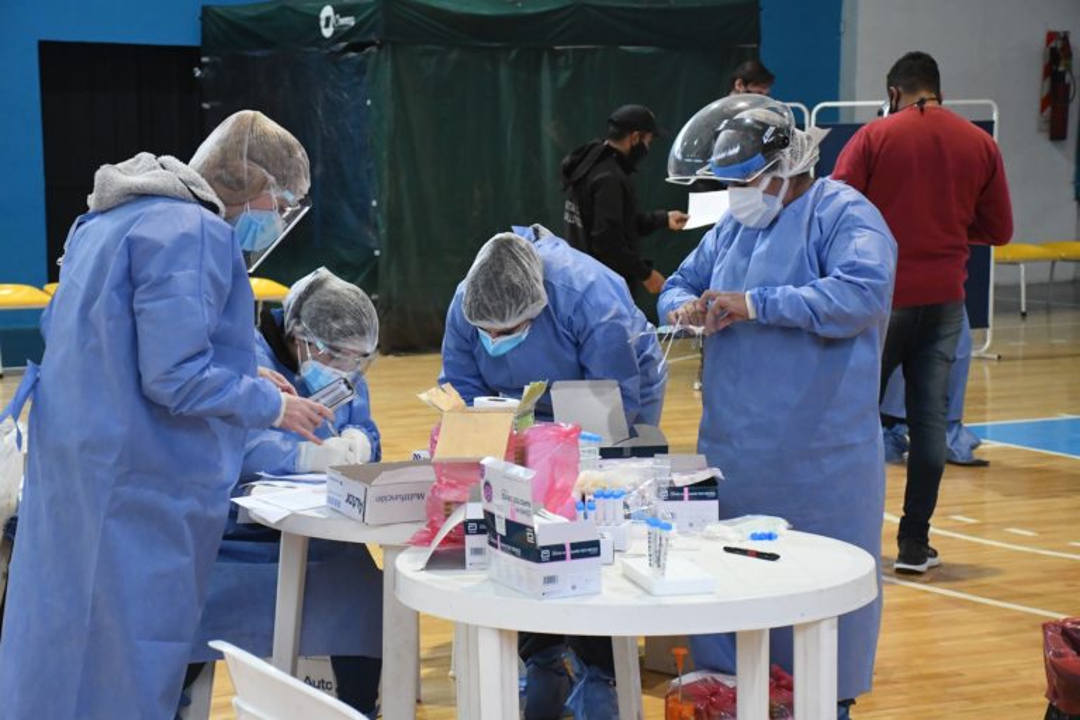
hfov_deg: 26.0
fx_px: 2340
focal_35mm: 78
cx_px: 540
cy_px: 360
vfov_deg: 17.5
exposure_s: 1/160
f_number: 5.6
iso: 6400
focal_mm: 52
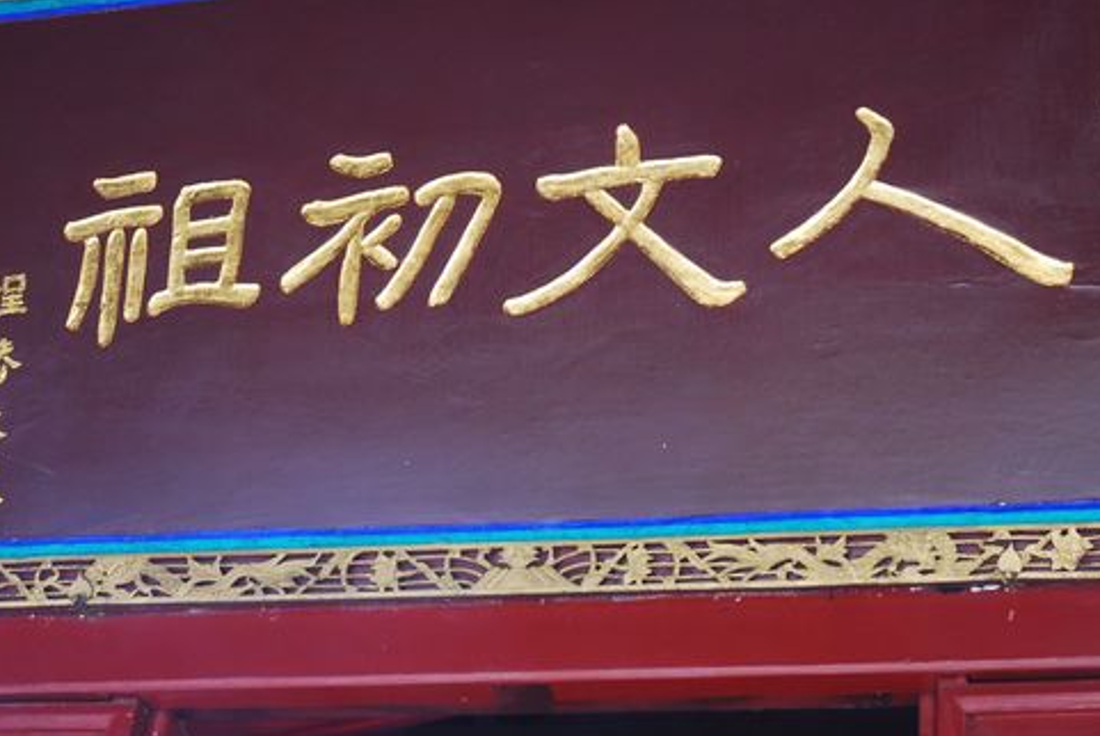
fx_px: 2539
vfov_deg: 16.5
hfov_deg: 24.4
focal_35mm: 83
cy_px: 239
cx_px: 595
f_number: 4.2
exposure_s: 1/20
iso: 320
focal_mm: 38
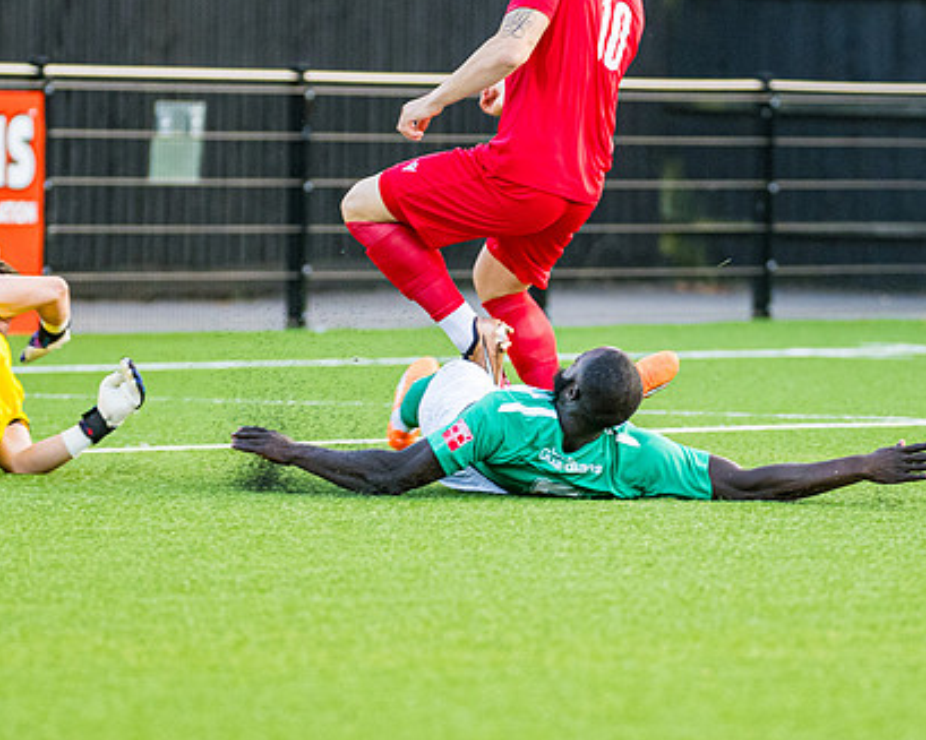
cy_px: 316
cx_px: 593
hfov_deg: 3.8
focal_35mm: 514
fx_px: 14083
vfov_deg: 3.0
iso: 1250
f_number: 2.8
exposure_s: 1/800
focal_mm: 195
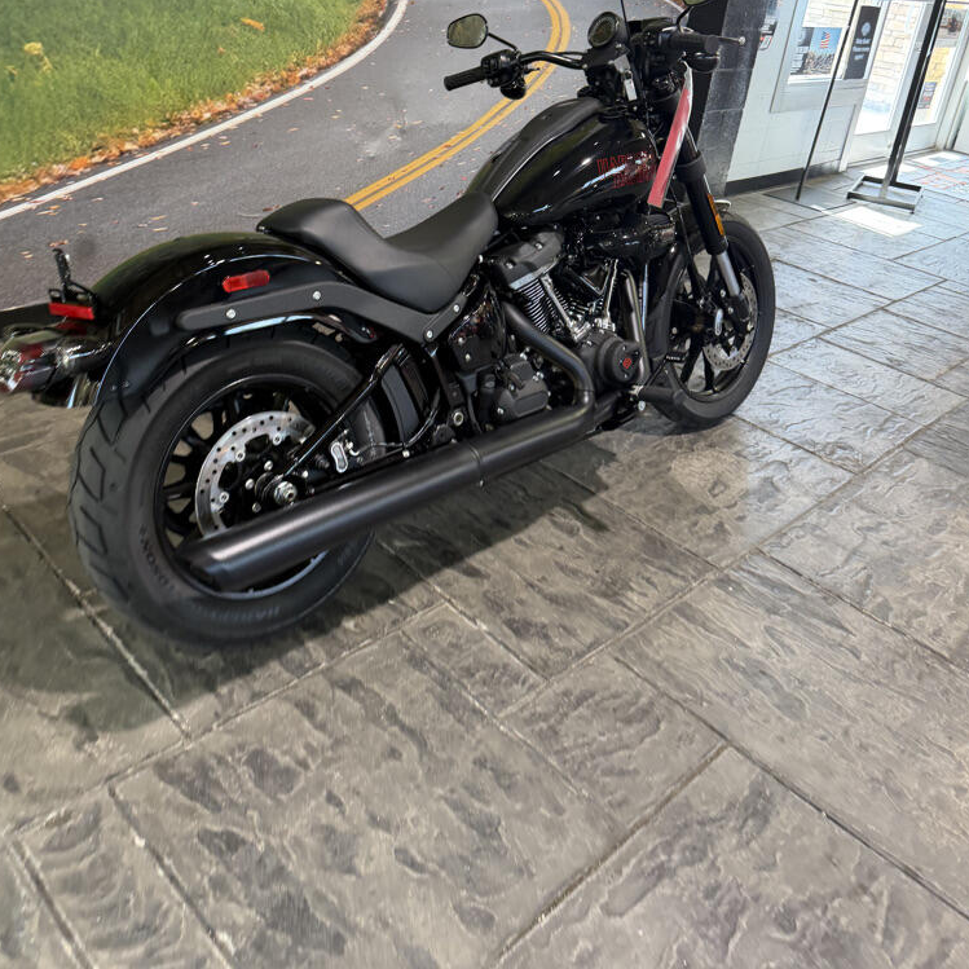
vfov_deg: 54.9
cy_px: 358
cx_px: 480
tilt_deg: -21.8
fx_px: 918
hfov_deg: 55.6
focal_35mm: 29
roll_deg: -9.9
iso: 160
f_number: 1.78
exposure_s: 1/60
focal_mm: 6.76
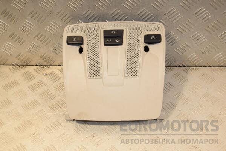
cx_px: 113
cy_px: 76
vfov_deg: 25.8
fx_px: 330
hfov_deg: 37.9
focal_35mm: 52
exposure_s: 1/200
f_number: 8
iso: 800
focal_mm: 35
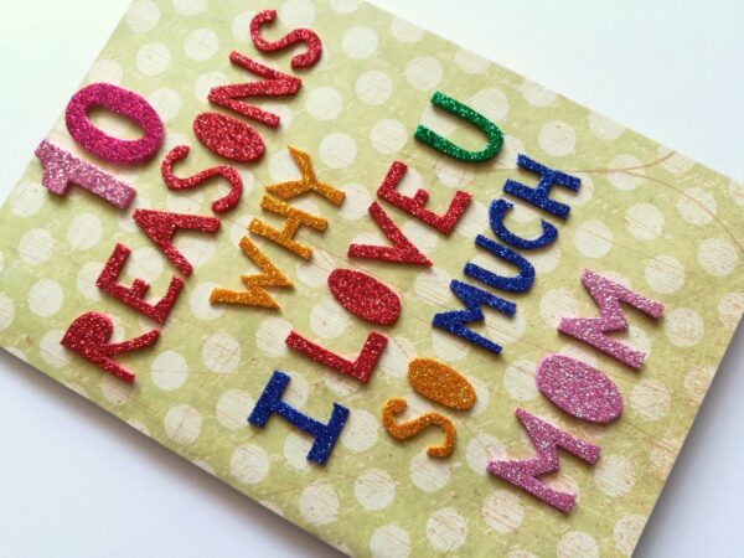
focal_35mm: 26
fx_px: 559
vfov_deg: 53.1
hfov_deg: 67.3
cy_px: 279
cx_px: 372
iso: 64
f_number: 2.2
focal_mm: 3.83
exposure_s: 1/33.3
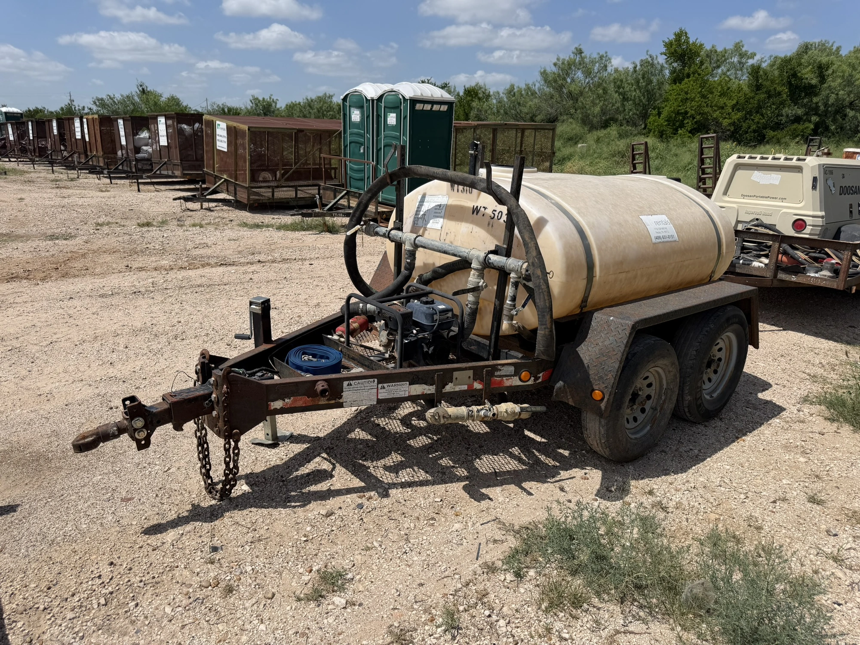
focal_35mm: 24
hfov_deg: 71.6
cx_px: 430
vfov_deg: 56.8
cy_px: 322
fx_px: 596
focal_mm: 6.76
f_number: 1.78
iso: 80
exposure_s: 1/8130
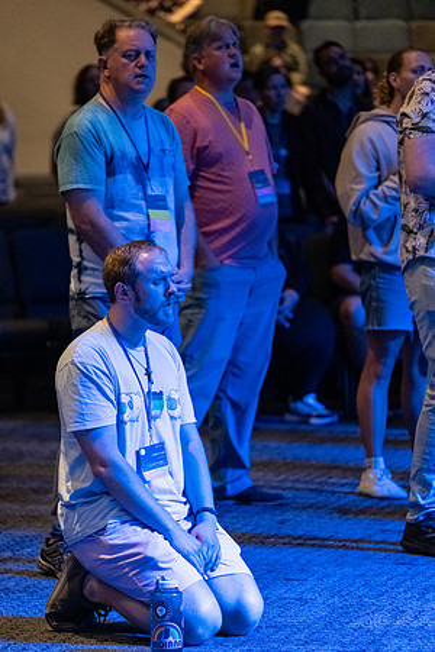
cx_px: 218
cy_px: 326
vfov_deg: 9.8
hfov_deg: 6.5
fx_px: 3806
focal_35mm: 210
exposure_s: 1/80
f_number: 2.8
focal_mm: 140
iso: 6400
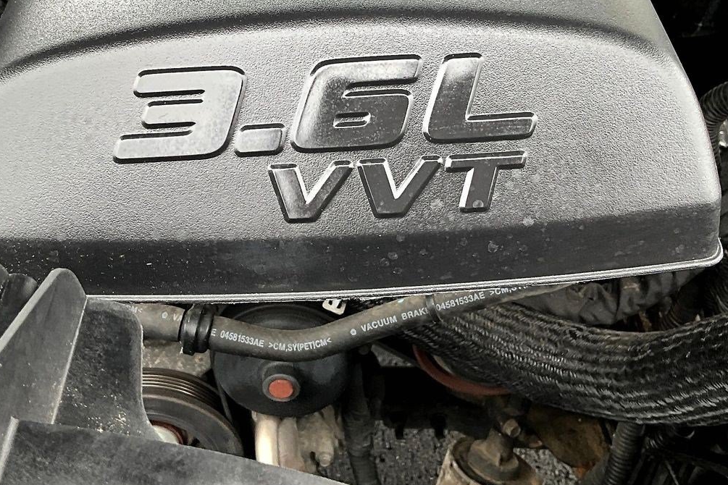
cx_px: 339
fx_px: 971
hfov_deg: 41.1
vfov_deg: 27.5
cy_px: 96
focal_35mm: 48
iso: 20
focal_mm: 3
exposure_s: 1/122
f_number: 1.8
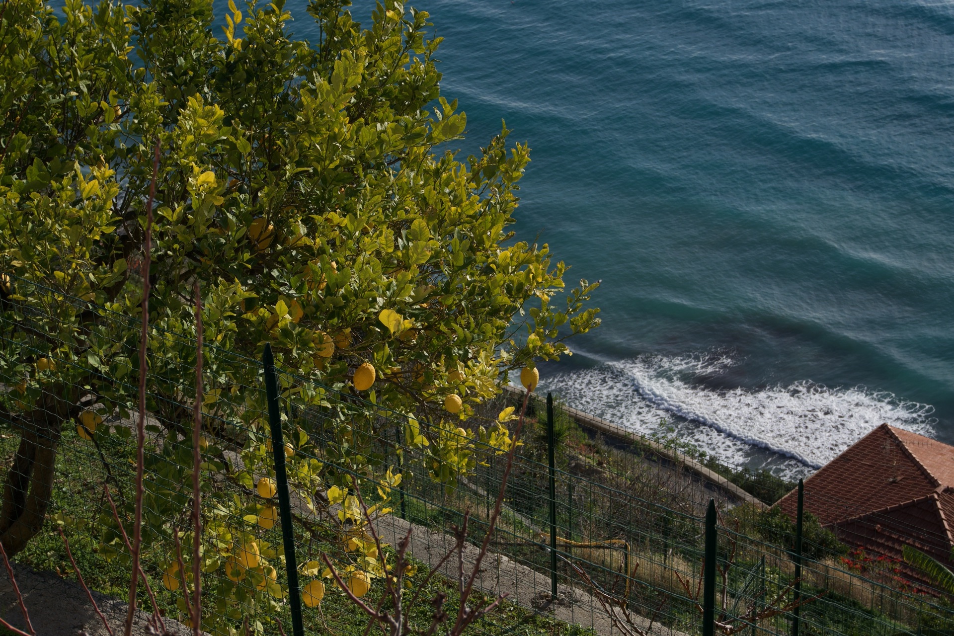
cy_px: 318
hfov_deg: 27.0
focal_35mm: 75
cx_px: 477
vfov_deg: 18.2
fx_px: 1987
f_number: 8
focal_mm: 50
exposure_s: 1/500
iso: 100
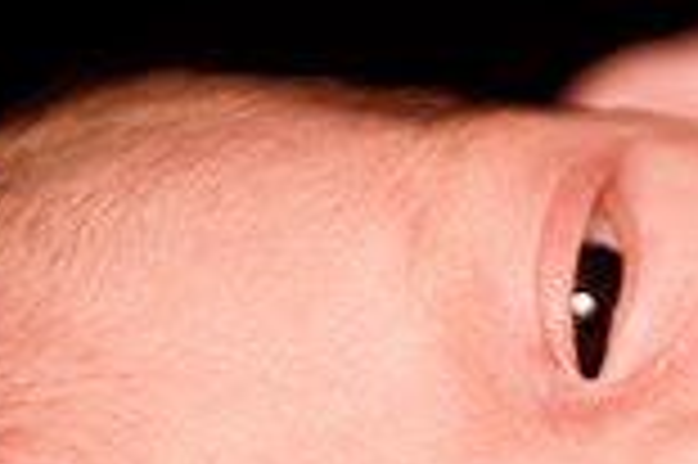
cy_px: 556
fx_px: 6508
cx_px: 590
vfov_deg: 4.1
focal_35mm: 336
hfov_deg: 6.1
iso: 200
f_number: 2.8
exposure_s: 1/80
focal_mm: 60
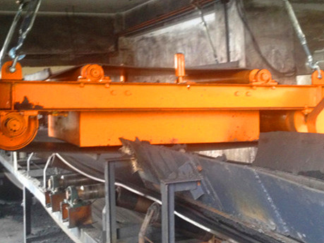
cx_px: 181
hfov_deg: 31.7
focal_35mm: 61
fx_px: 571
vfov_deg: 24.0
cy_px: 95
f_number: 2.4
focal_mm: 4.28
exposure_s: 1/20
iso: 200
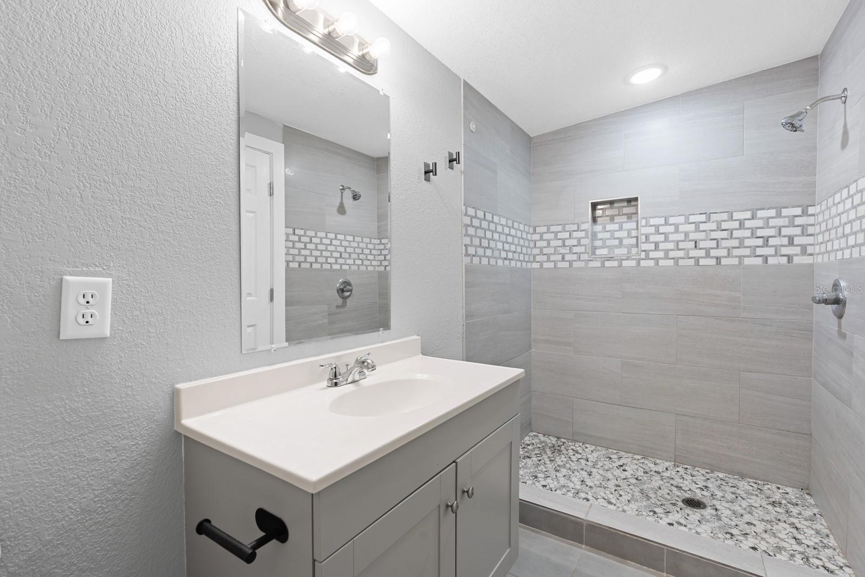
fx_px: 384
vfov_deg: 73.8
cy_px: 288
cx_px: 432
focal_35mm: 16
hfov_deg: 96.7
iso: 200
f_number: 8
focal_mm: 16
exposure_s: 1.3
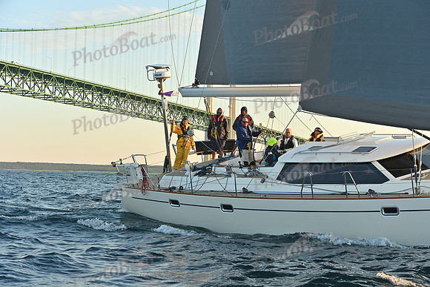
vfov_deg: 19.5
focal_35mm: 70
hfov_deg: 28.8
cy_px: 144
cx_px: 215
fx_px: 836
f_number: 6.3
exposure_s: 1/800
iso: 800
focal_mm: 70
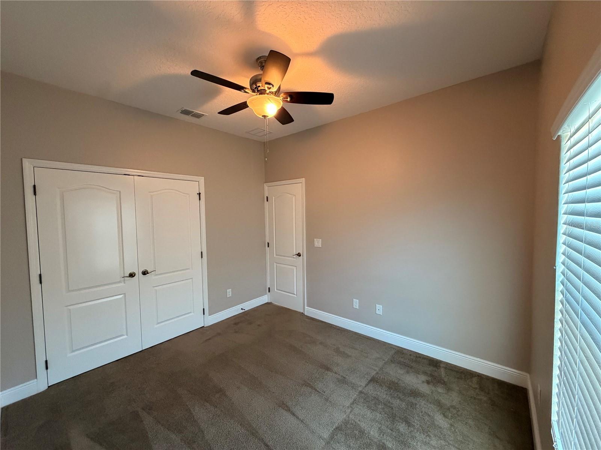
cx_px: 300
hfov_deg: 102.1
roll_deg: +1.3
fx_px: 243
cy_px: 225
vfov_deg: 85.7
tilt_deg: -3.7
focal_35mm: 14
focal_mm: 2.22
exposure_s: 1/60
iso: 400
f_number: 2.2
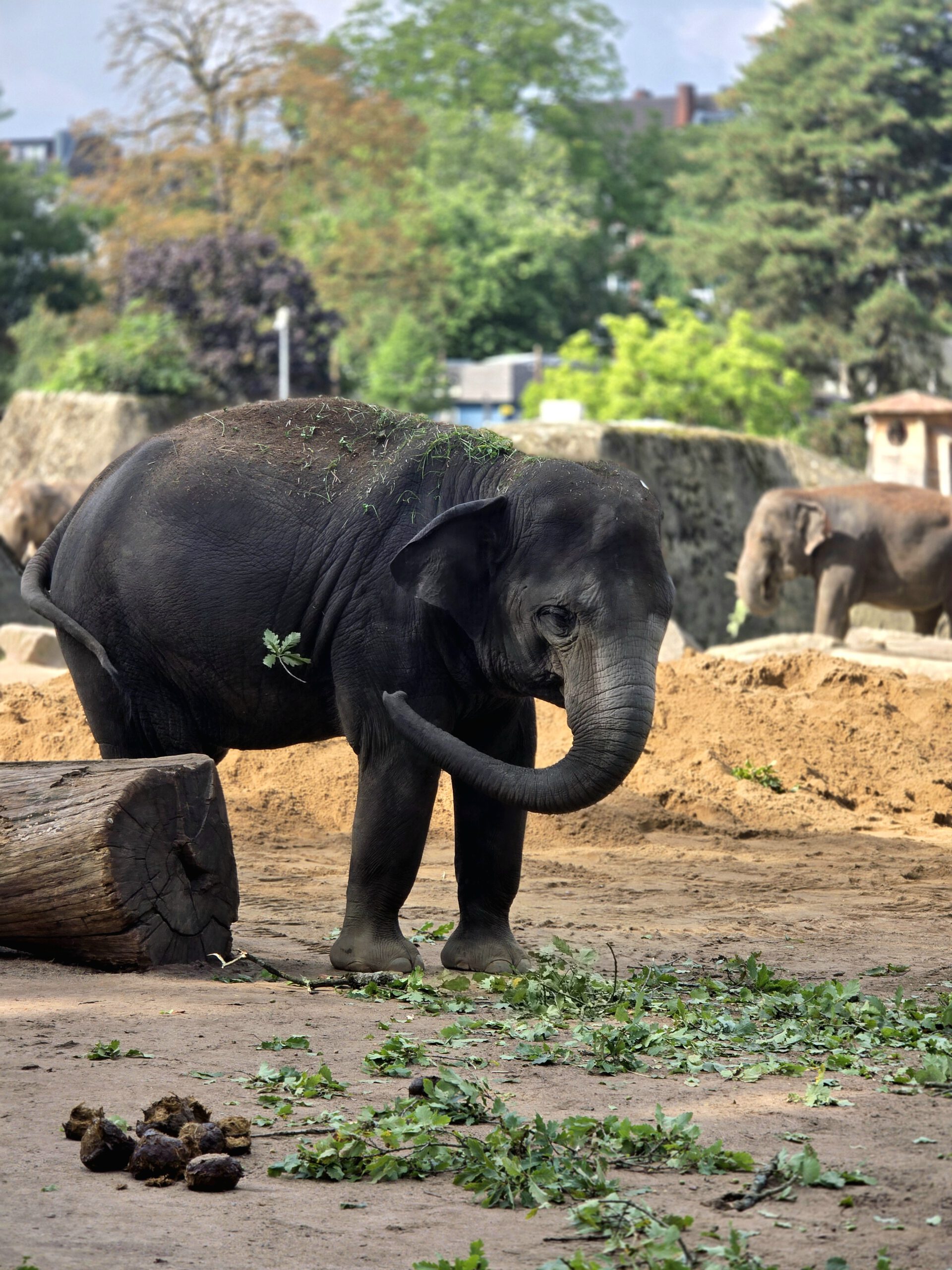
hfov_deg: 12.9
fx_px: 4217
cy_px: 635
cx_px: 476
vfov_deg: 17.1
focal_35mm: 115
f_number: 3.4
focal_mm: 18.6
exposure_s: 1/417
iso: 64
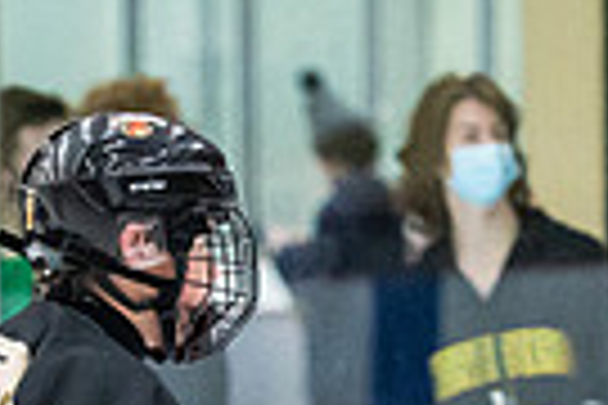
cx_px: 117
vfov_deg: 1.6
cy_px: 572
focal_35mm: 860
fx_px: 14523
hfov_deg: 2.4
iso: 1800
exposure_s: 1/640
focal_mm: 105
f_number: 2.8
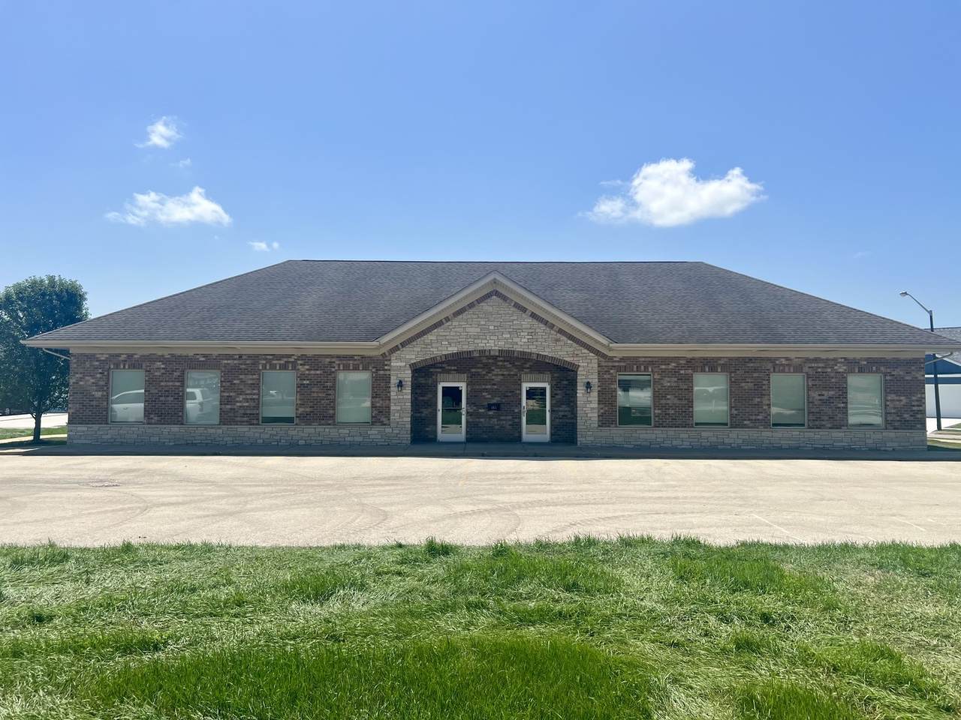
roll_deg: +0.0
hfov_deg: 67.3
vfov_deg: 53.1
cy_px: 360
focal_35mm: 26
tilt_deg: +2.6
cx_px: 480
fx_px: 722
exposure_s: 1/6579
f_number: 1.5
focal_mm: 5.7
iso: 50
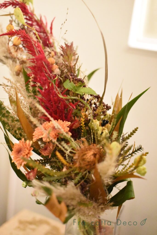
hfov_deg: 27.0
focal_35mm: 50
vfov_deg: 39.6
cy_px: 118
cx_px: 78
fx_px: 327
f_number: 1.8
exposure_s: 1/3200
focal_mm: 50
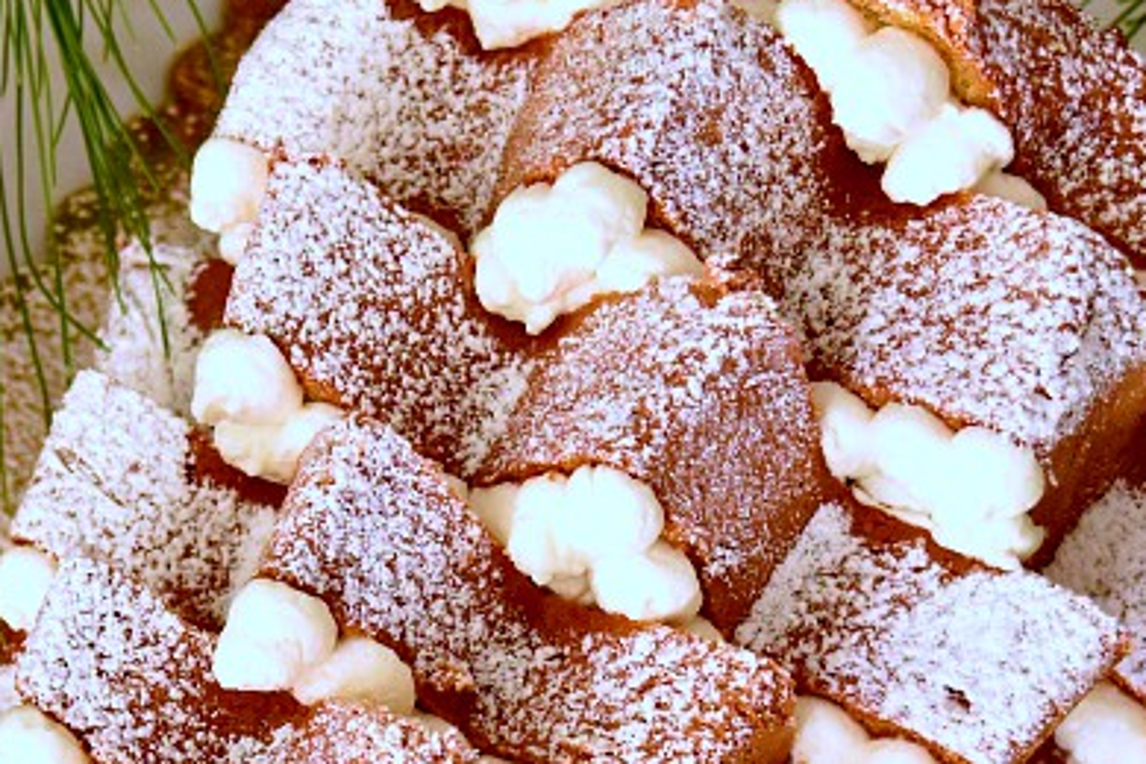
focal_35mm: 134
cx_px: 109
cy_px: 770
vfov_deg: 10.2
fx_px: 4265
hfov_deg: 15.1
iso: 1000
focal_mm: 34
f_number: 5
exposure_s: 1/160
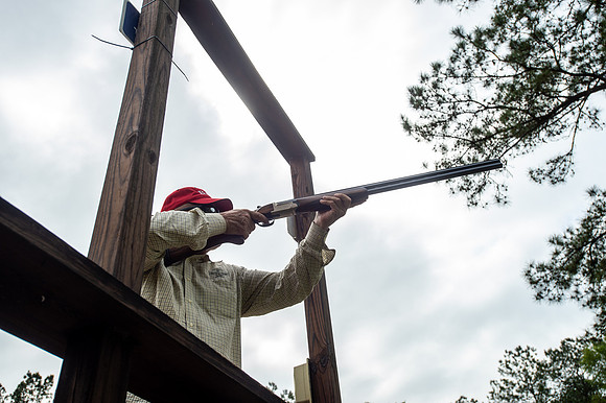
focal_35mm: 32
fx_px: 538
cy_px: 202
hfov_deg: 58.7
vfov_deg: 41.1
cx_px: 303
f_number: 6.3
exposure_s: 1/320
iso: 125
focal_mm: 32
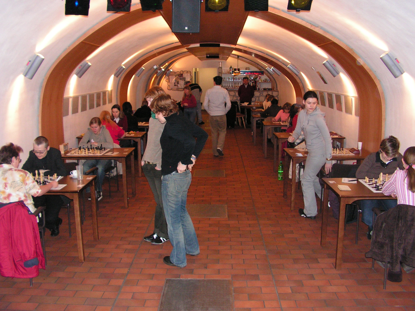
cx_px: 208
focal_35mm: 36
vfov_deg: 39.7
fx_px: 432
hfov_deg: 51.4
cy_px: 156
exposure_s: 1/40
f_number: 3.2
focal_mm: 6
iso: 200
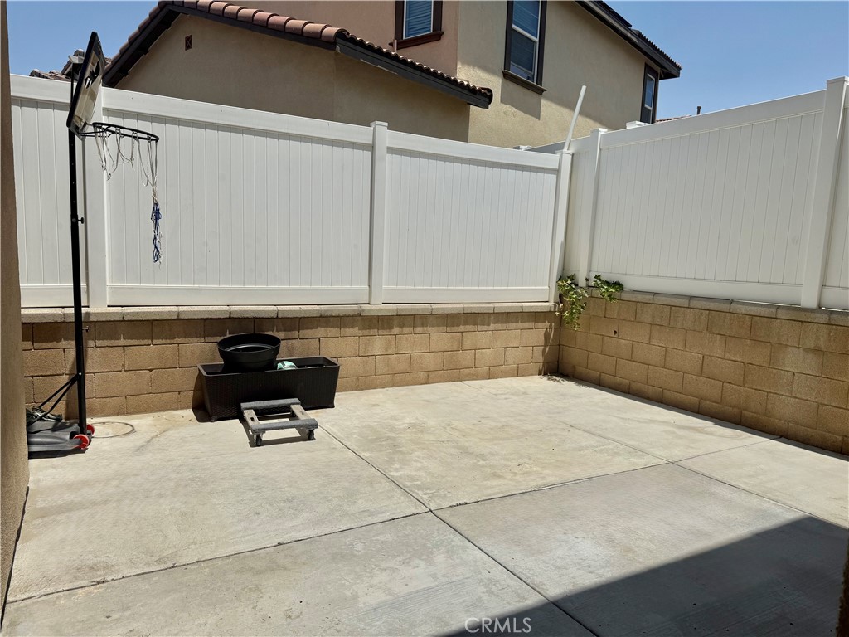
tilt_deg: -6.7
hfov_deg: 71.6
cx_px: 424
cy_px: 318
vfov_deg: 56.8
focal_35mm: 24
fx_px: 589
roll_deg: -2.0
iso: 80
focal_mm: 6.76
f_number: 1.78
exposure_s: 1/10309
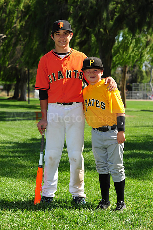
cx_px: 76
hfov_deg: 14.8
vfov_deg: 22.2
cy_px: 115
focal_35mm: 92
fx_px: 587
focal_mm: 92
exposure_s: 1/400
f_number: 7.1
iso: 200
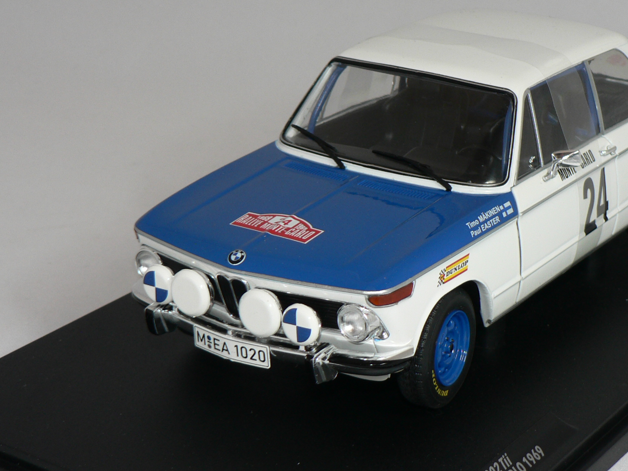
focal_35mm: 92
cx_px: 396
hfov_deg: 21.3
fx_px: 1669
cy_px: 198
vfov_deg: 16.1
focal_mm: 9.9
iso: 80
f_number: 3.2
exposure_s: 1/60
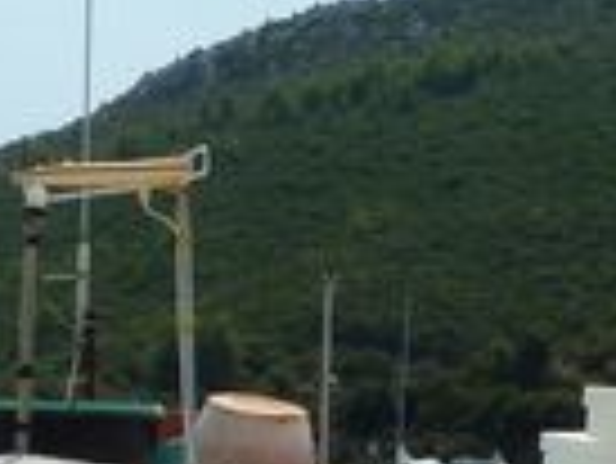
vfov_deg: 11.7
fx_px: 2084
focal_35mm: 117
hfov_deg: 16.8
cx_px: 346
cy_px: 856
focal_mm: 4.1
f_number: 5.6
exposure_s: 1/500
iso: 80
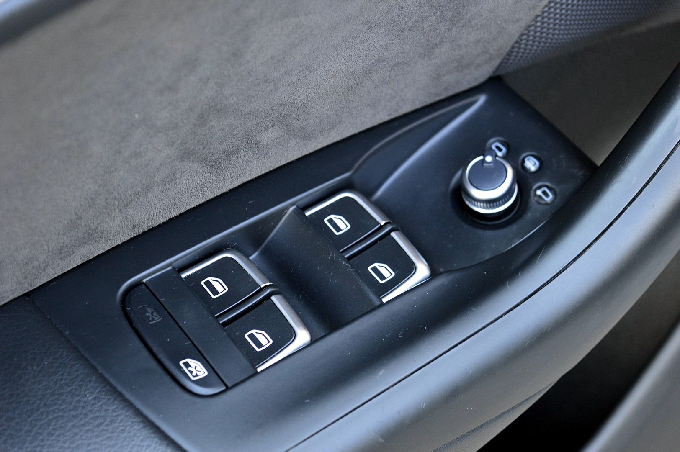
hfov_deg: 24.6
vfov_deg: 16.5
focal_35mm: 82
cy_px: 226
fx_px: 1557
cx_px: 340
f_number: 5.6
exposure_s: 1/25
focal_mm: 55
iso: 800
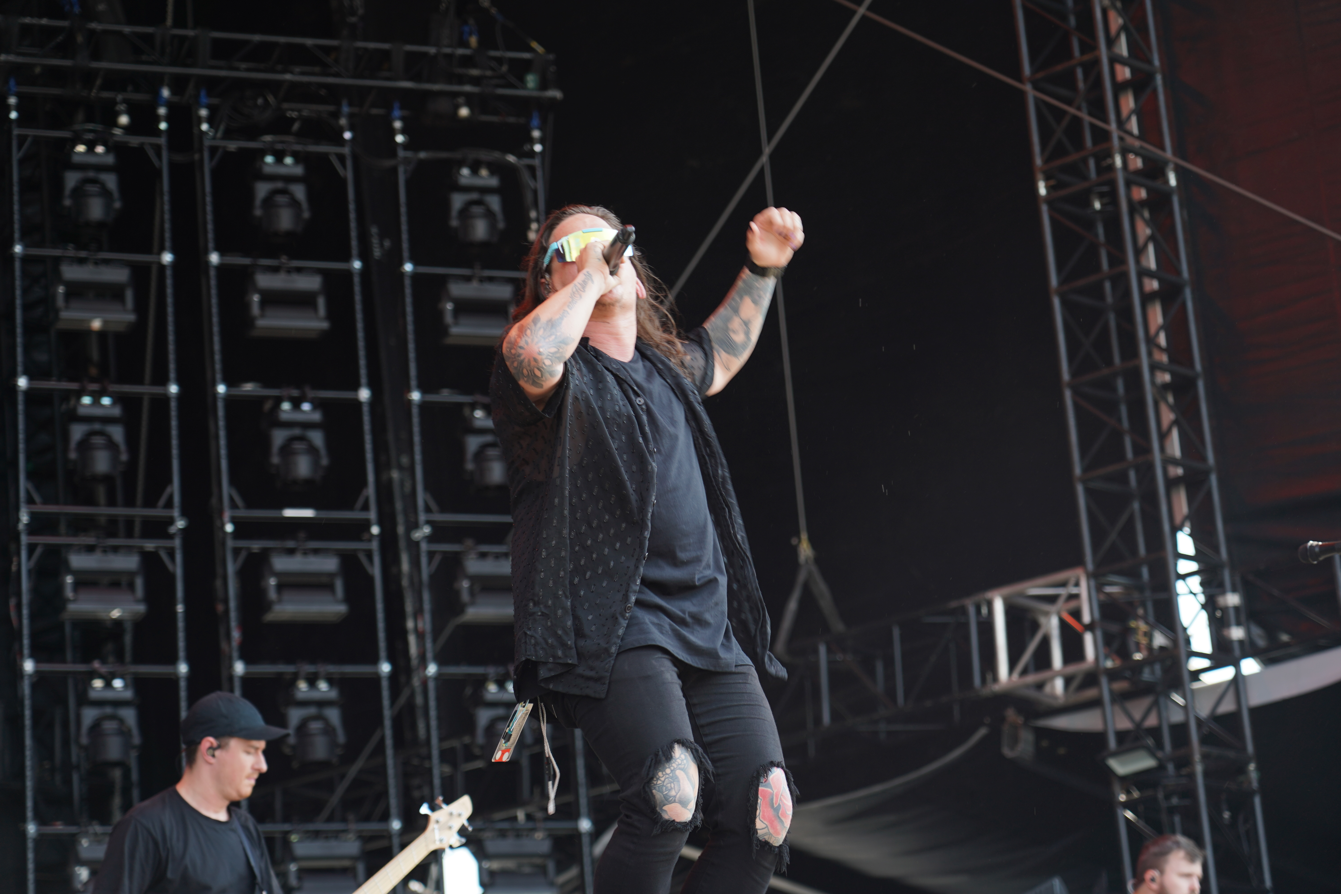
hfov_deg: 19.5
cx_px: 670
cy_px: 447
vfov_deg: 13.0
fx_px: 3911
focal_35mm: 105
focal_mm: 105
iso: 100
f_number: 4.5
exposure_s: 1/160
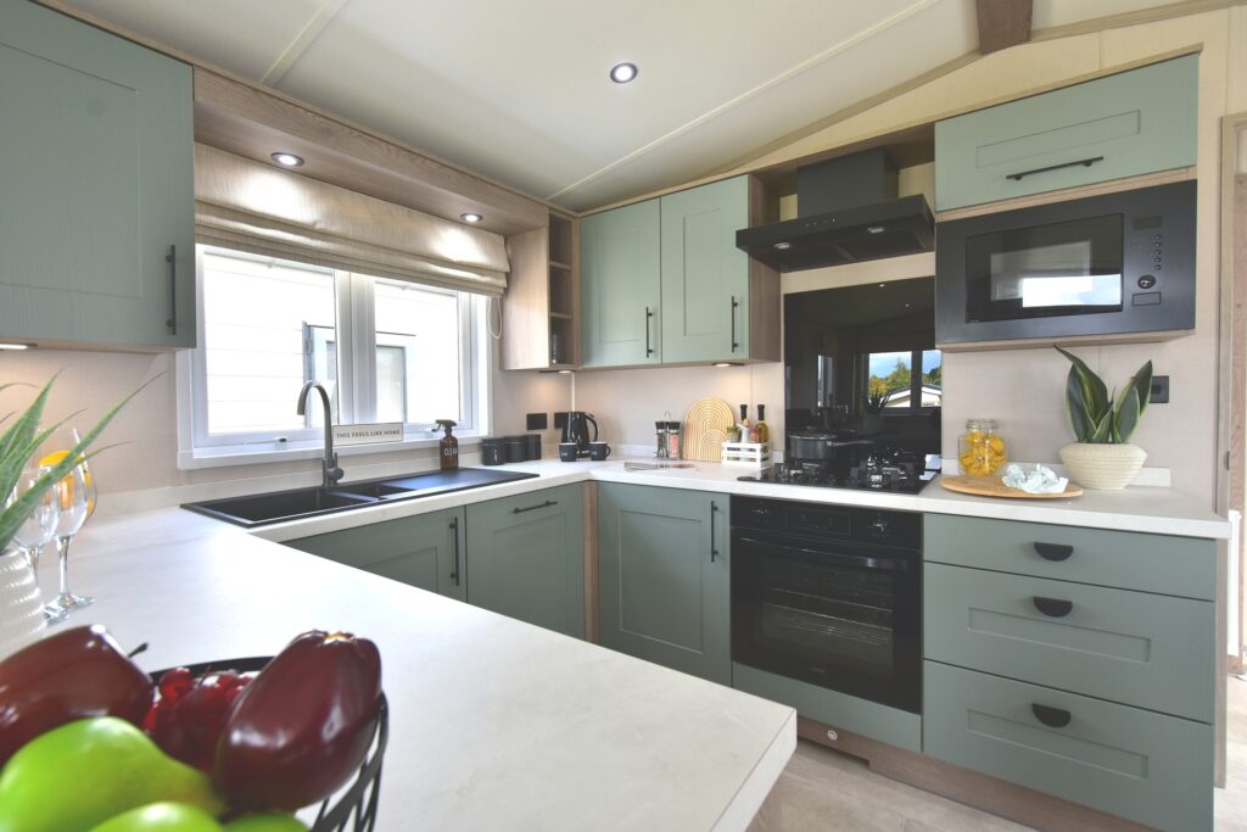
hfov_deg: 100.4
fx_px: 520
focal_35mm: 15
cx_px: 624
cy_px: 416
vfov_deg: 77.3
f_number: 5.6
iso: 200
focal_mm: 10
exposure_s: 1/60
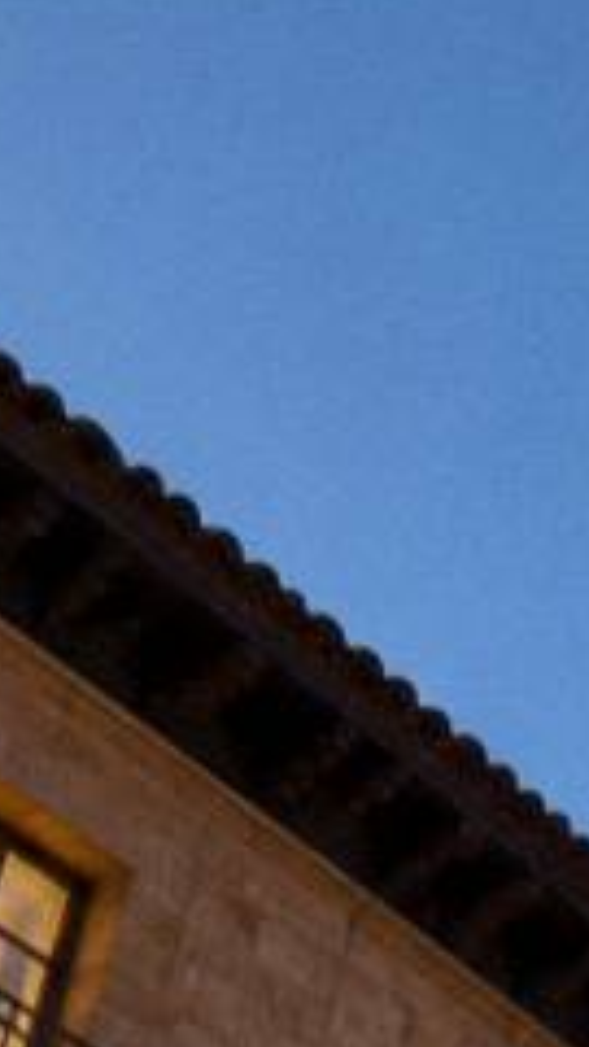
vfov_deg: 13.5
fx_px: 4248
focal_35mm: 153
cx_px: 1902
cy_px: 1396
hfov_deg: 6.9
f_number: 9
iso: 800
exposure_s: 1/320
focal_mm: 35
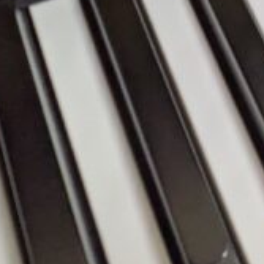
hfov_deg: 18.3
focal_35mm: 76
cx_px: 463
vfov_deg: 20.8
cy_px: -75
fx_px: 656
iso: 123
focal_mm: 1.83
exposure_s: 1/60
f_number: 2.2
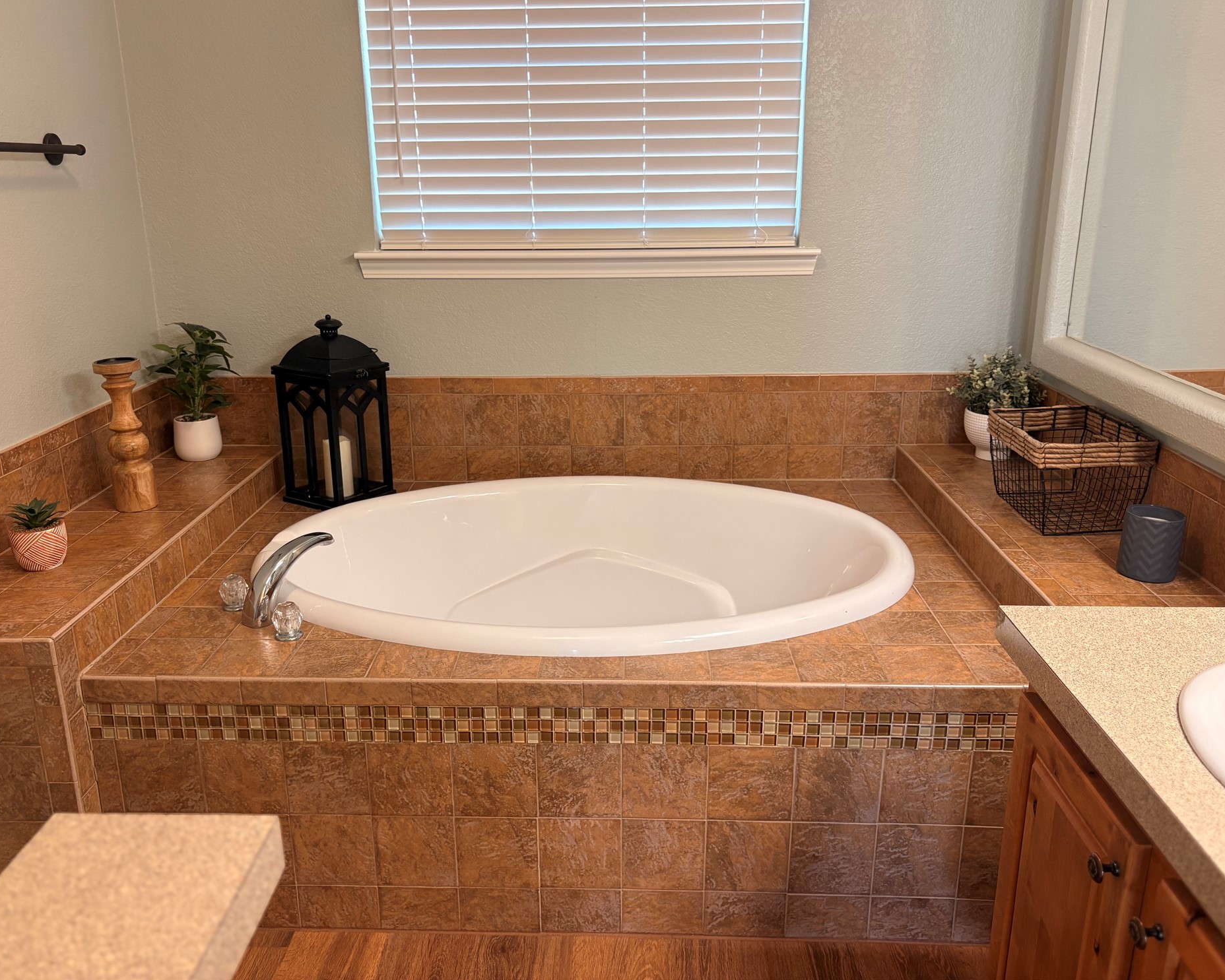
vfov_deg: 51.5
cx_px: 585
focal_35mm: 28
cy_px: 474
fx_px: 1015
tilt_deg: -16.4
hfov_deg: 62.2
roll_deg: +0.7
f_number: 1.6
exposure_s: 1/120
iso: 125
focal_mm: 5.96
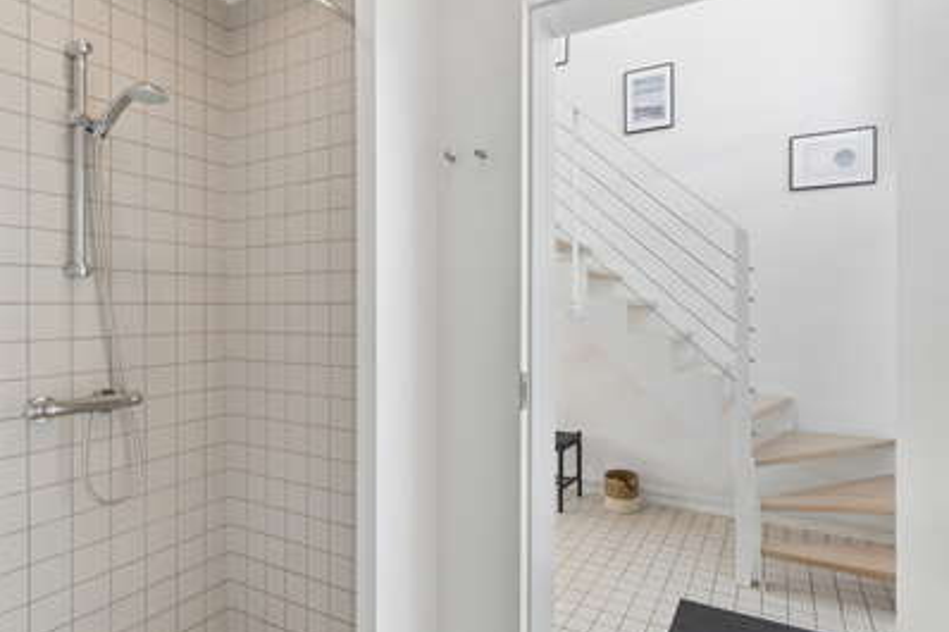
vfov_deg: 64.5
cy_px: 315
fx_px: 501
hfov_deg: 86.9
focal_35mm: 19
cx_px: 498
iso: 200
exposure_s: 1/25
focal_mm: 12
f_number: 8
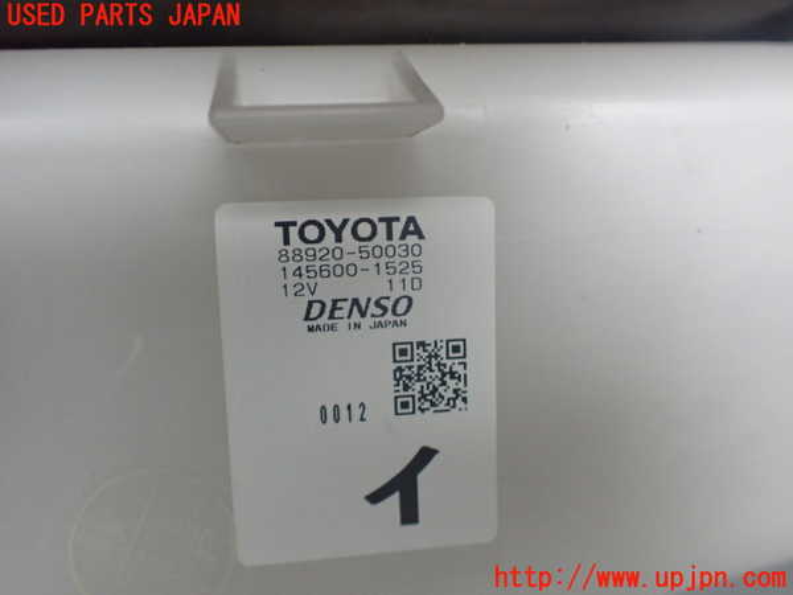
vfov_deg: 46.8
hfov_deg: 60.0
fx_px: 687
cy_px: 298
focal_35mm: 30
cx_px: 396
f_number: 2.3
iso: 800
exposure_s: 1/30
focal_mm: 5.4
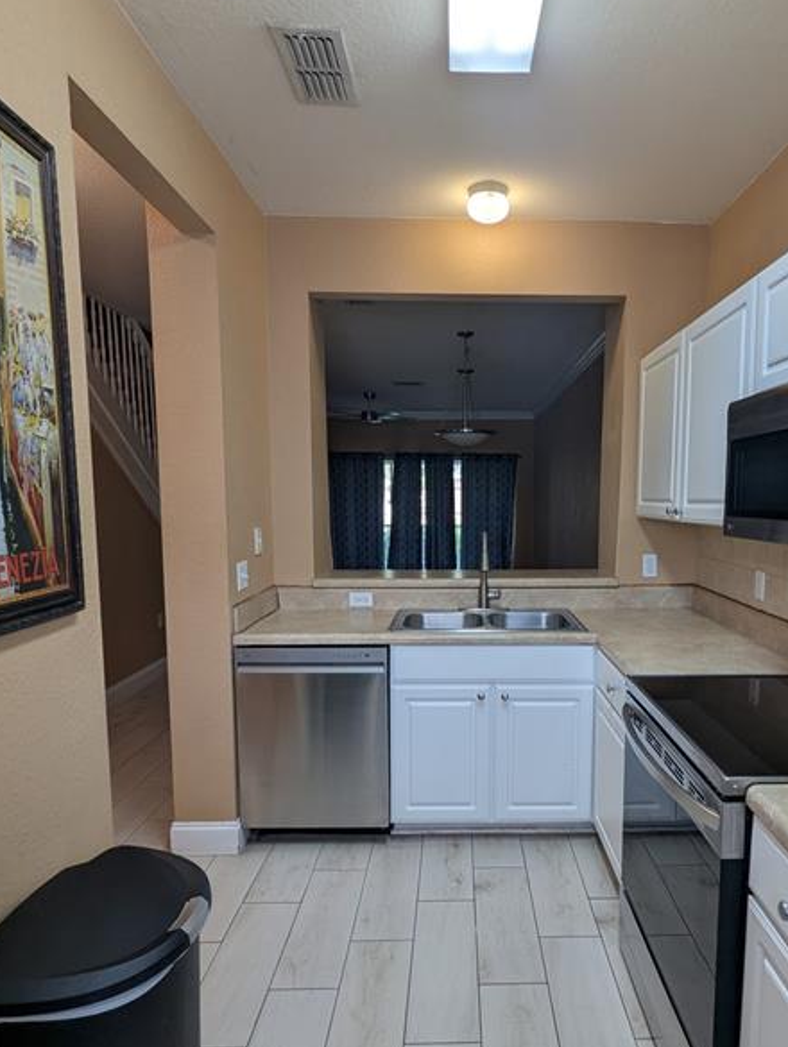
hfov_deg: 62.9
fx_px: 636
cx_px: 478
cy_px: 573
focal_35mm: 21
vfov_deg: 78.7
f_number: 2.2
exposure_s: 1/40
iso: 51
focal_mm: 2.35
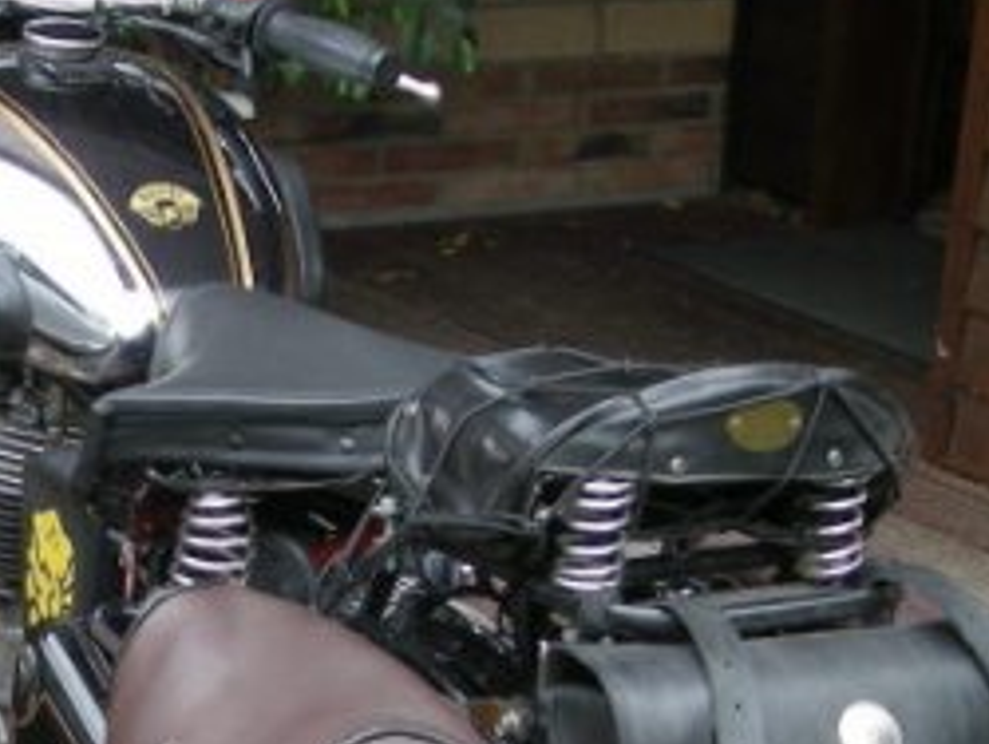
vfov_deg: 13.0
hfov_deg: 17.0
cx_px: -73
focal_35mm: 112
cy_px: 815
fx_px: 3203
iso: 50
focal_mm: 5.7
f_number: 2.8
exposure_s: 1/51.4
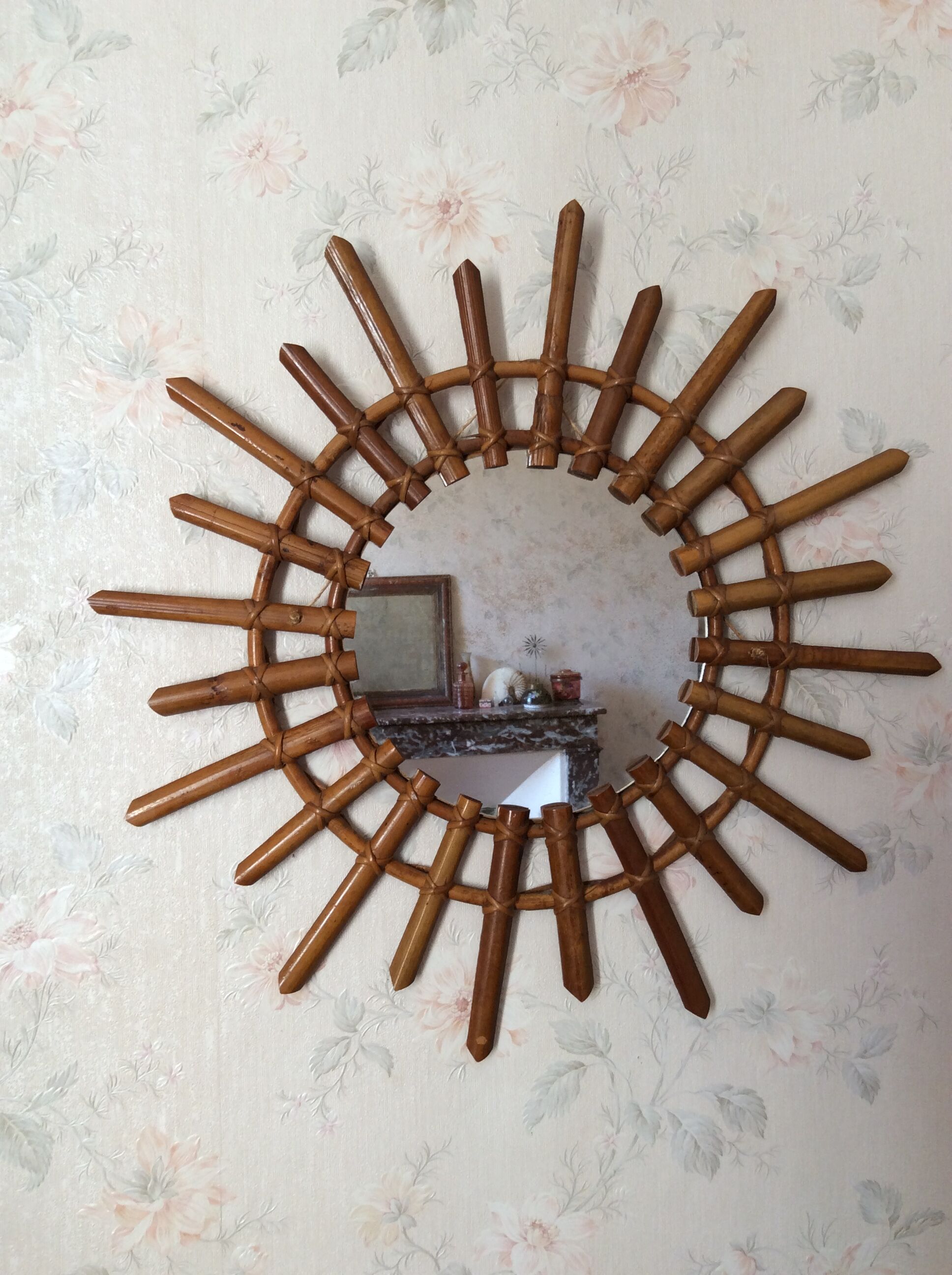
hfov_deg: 44.1
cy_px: 638
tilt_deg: -0.3
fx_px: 1177
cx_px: 476
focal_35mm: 32
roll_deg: +1.0
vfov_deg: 56.9
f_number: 2.4
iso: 40
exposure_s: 1/33
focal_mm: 3.3
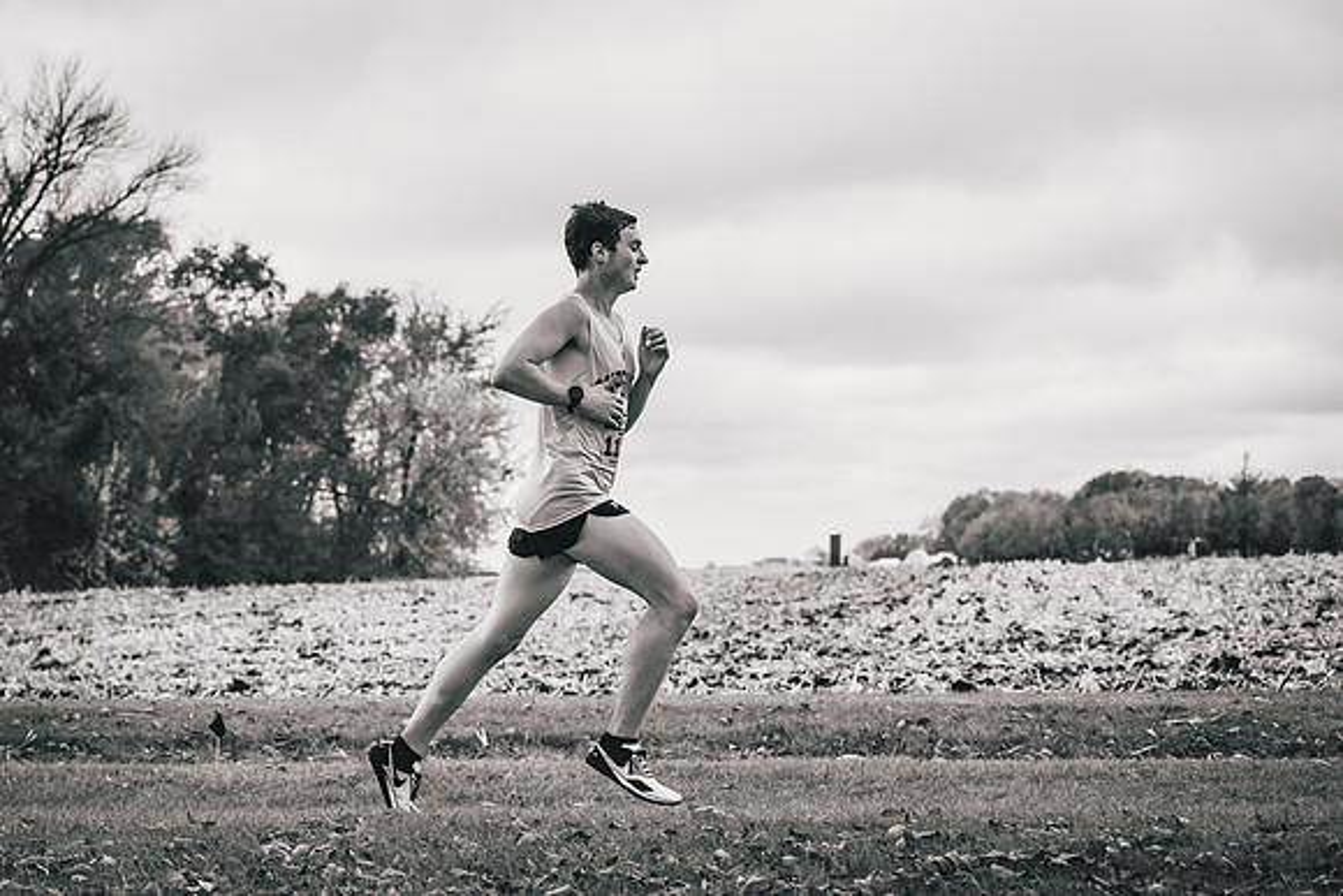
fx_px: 3321
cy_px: 448
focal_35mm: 89
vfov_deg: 15.4
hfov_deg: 22.9
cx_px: 672
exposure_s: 1/1000
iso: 400
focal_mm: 89
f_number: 6.3
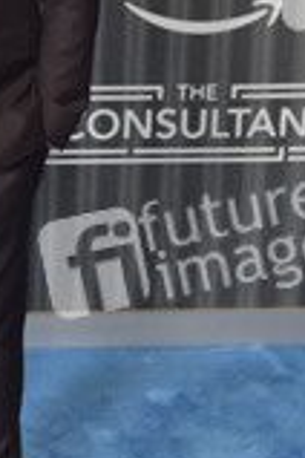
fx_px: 1436
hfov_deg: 11.8
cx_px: -73
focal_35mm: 113
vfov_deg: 18.0
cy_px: 107
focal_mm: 45
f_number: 6.3
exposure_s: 1/250
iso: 2500
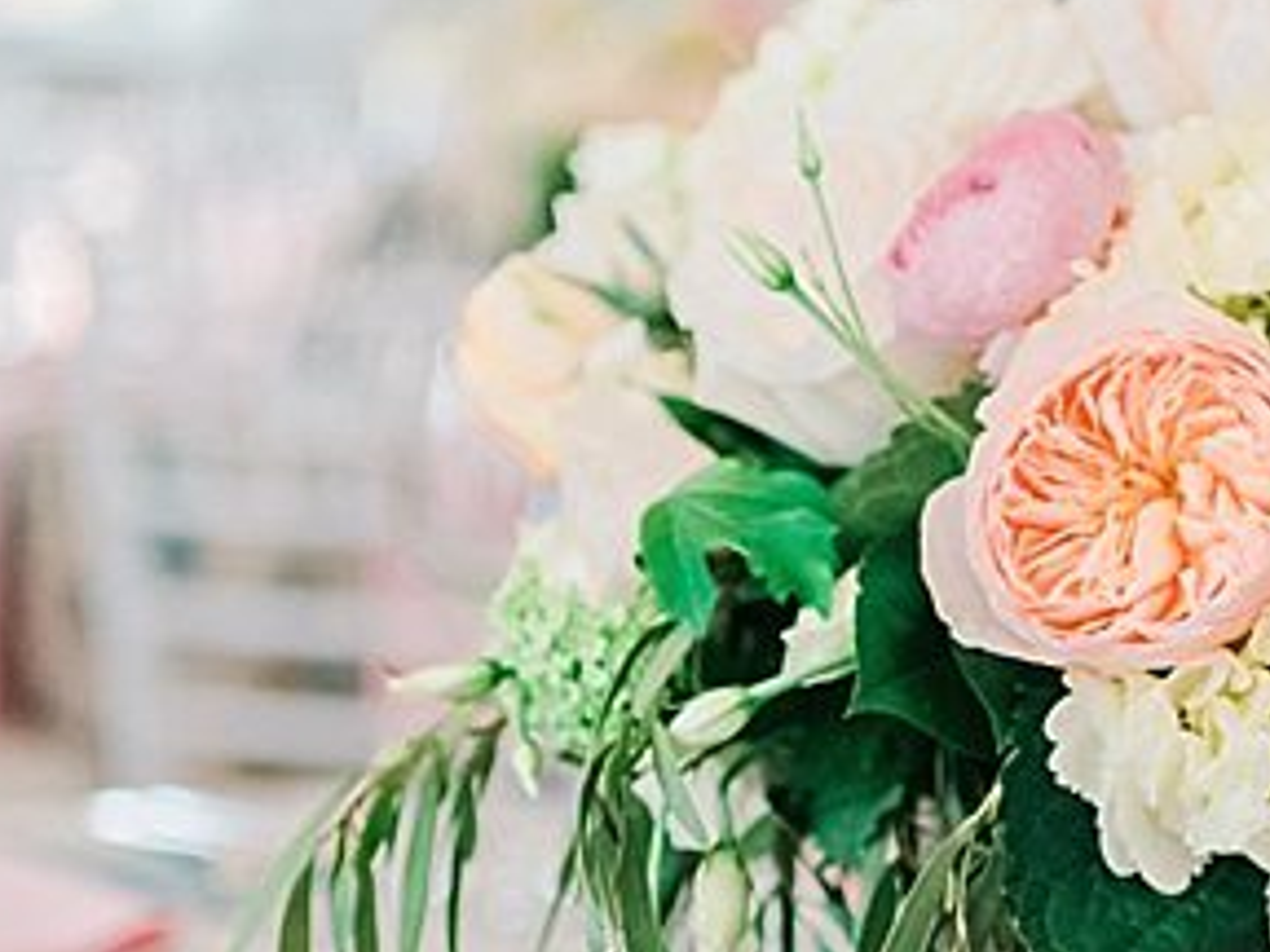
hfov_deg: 17.8
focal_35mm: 110
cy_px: 509
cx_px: 816
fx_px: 4036
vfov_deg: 13.5
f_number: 1.8
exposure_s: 1/2500
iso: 800
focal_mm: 35
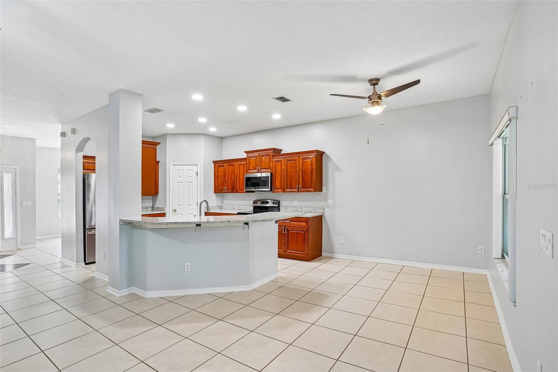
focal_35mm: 17
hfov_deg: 93.3
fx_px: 263
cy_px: 186
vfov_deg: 70.4
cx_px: 279
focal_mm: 17
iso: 400
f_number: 9
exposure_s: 1/8
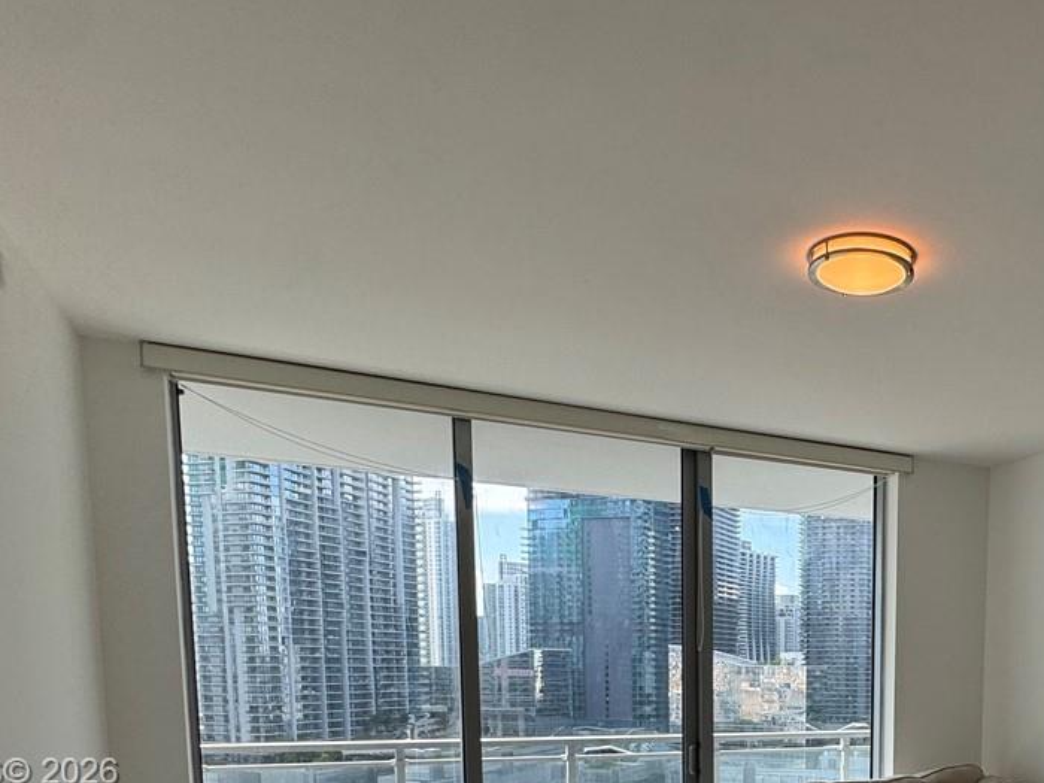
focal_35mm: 32
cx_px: 847
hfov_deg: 52.8
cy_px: 774
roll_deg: -0.4
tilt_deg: -7.0
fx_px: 965
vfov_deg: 39.3
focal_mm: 2.22
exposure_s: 1/261
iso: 40
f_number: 2.2
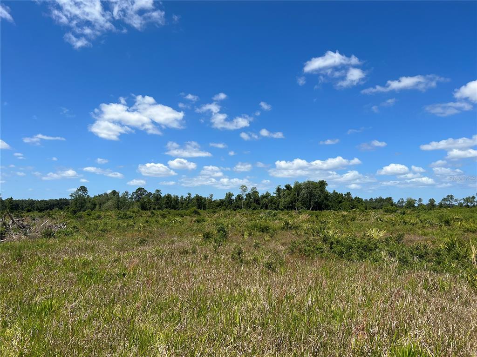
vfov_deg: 53.1
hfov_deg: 67.3
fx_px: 358
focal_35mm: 26
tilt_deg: +4.5
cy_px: 178
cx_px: 238
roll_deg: -0.5
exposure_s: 1/5587
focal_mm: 5.7
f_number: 1.5
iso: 50
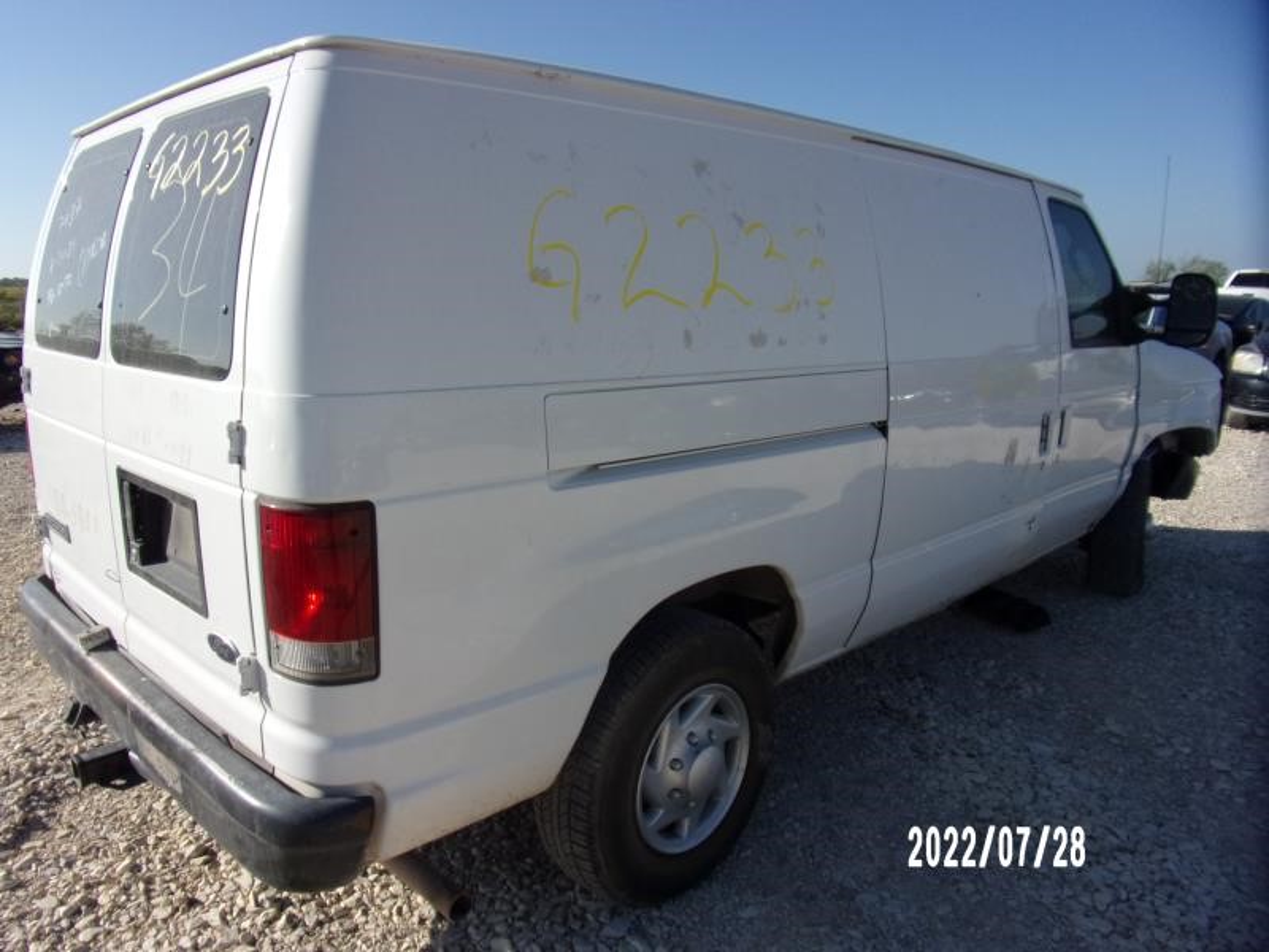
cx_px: 634
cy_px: 476
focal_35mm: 24
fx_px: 880
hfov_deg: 71.6
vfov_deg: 56.8
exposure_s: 1/1300
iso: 80
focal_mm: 4.3
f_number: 3.3
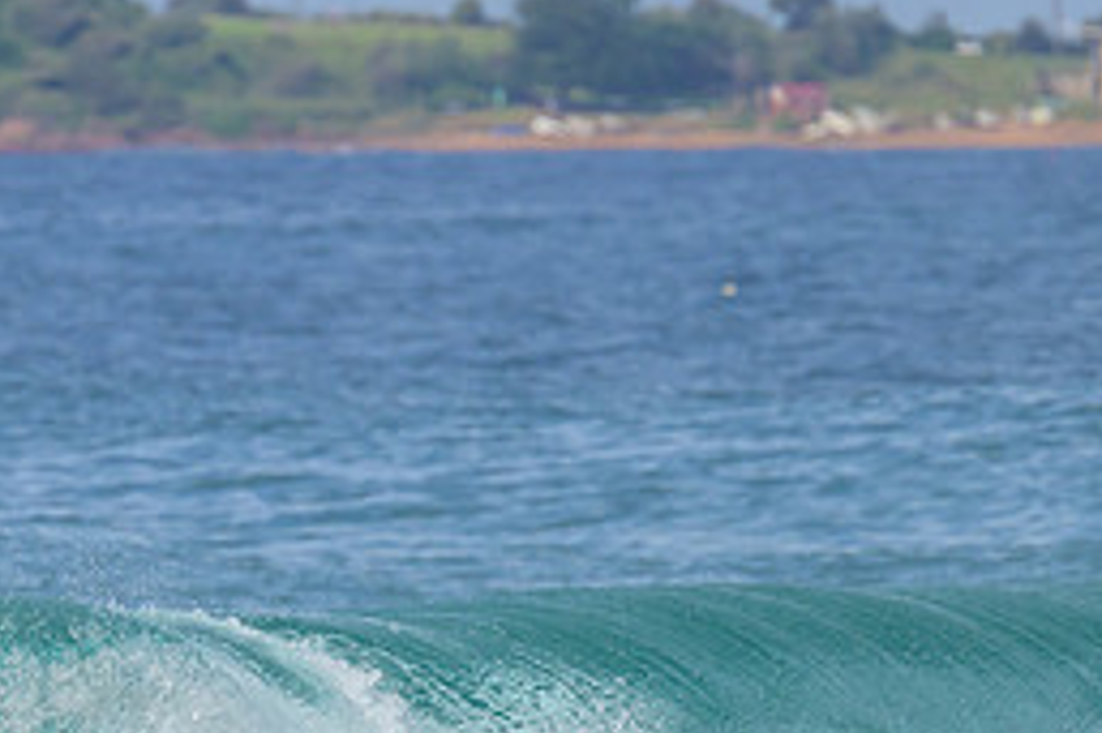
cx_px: 407
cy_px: 808
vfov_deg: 1.0
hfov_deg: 1.5
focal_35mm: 1400
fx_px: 42827
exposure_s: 1/2000
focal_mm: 620
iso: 720
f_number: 11
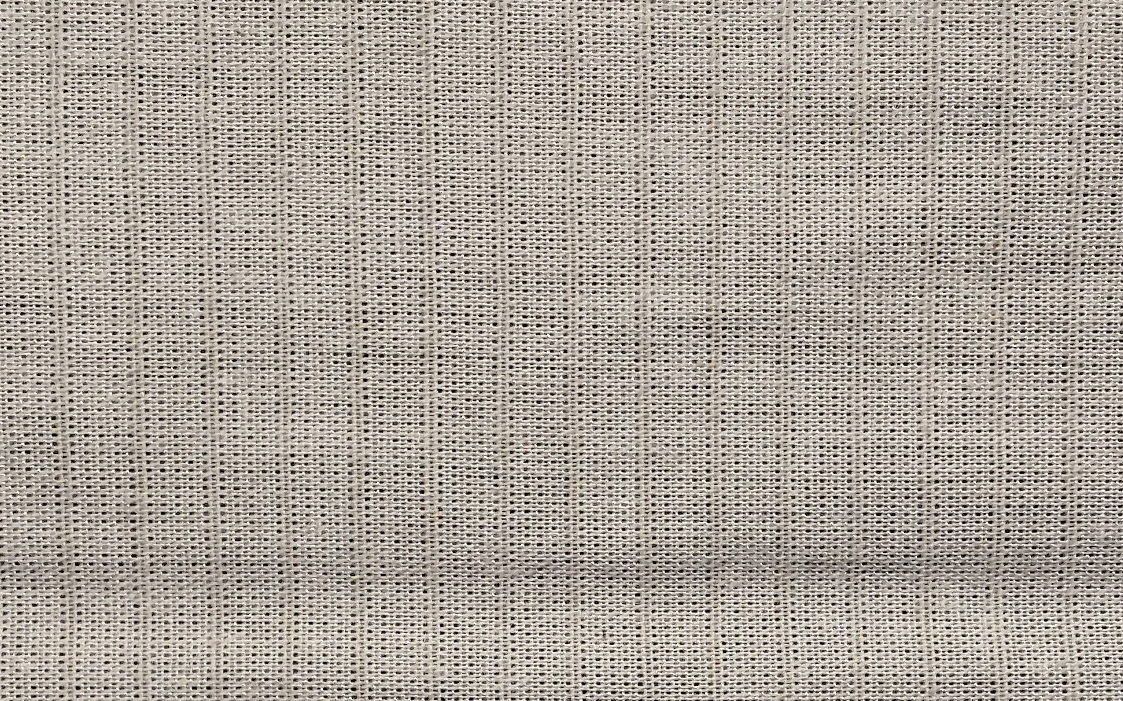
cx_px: 602
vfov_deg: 22.3
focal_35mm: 55
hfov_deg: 36.9
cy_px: 759
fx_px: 1683
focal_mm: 2.78
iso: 80
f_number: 2
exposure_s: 1/100
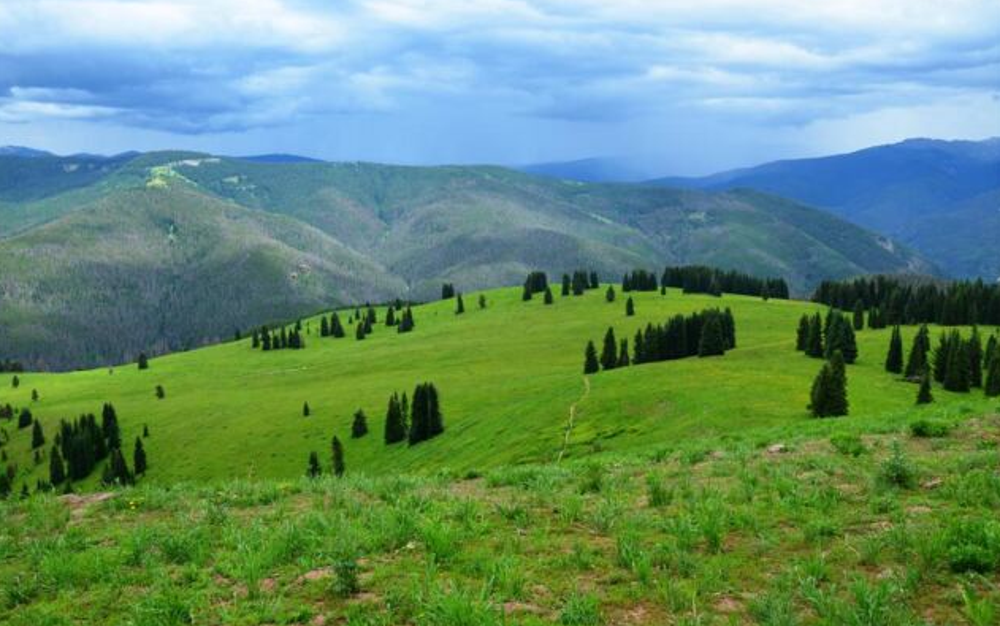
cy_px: 305
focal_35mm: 34
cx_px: 501
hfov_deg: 56.7
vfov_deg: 37.3
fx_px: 927
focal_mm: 22
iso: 180
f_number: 11
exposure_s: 1/125
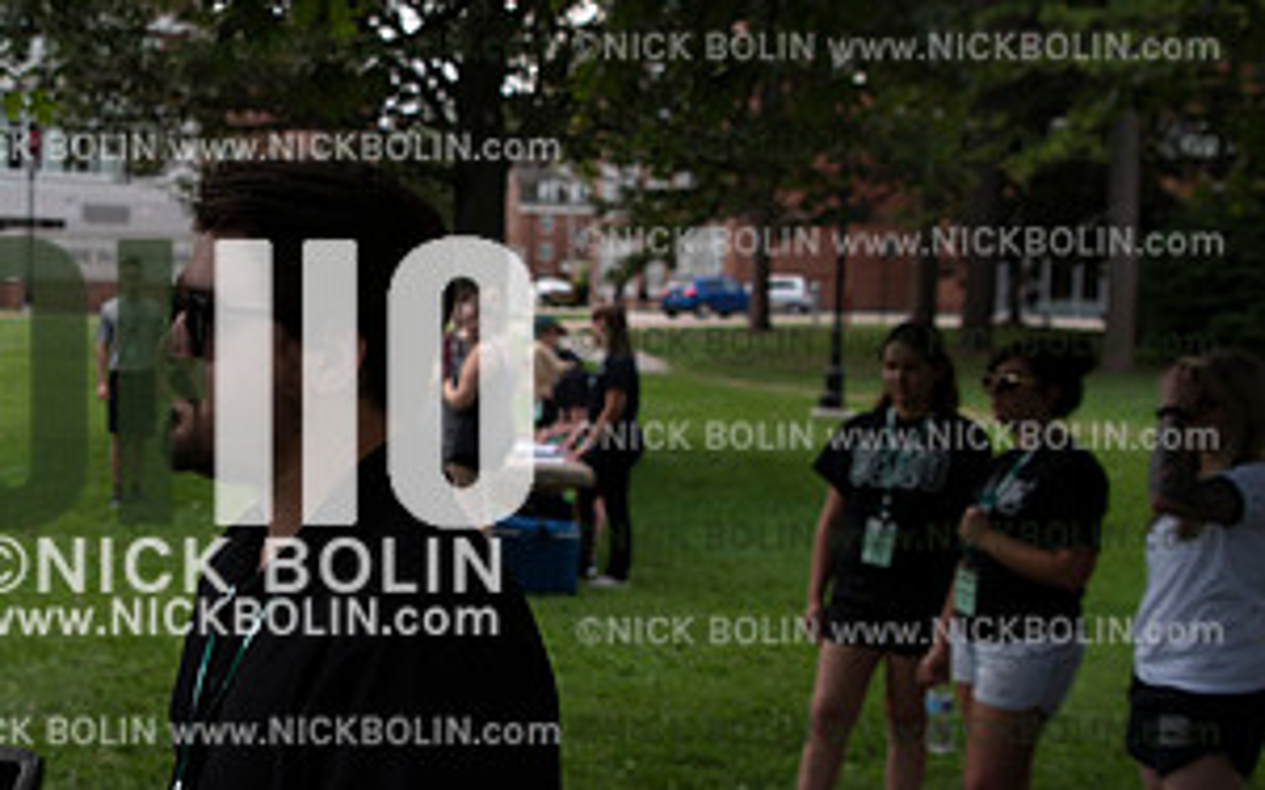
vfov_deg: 25.3
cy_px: 439
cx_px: 235
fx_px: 1758
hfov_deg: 38.0
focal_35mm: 51
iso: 125
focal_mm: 26
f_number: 3.5
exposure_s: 1/640
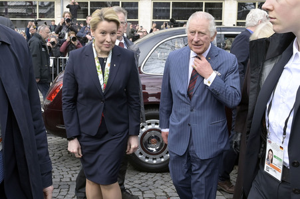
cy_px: 100
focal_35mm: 31
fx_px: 258
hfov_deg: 60.3
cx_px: 150
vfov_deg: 42.3
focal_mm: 31
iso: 1250
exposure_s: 1/400
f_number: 10
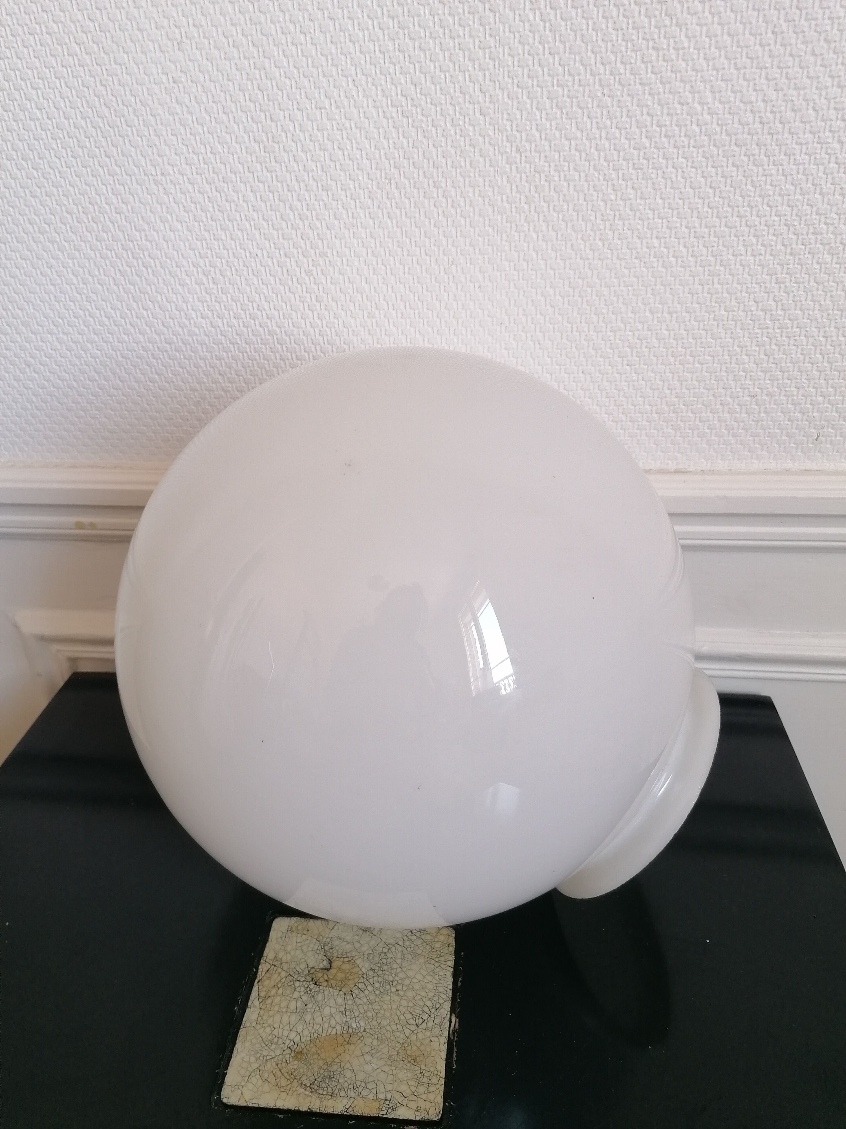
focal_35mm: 27
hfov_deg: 51.4
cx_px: 423
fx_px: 880
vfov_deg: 65.3
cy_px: 564
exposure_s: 1/50
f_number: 1.8
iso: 100
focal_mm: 4.75
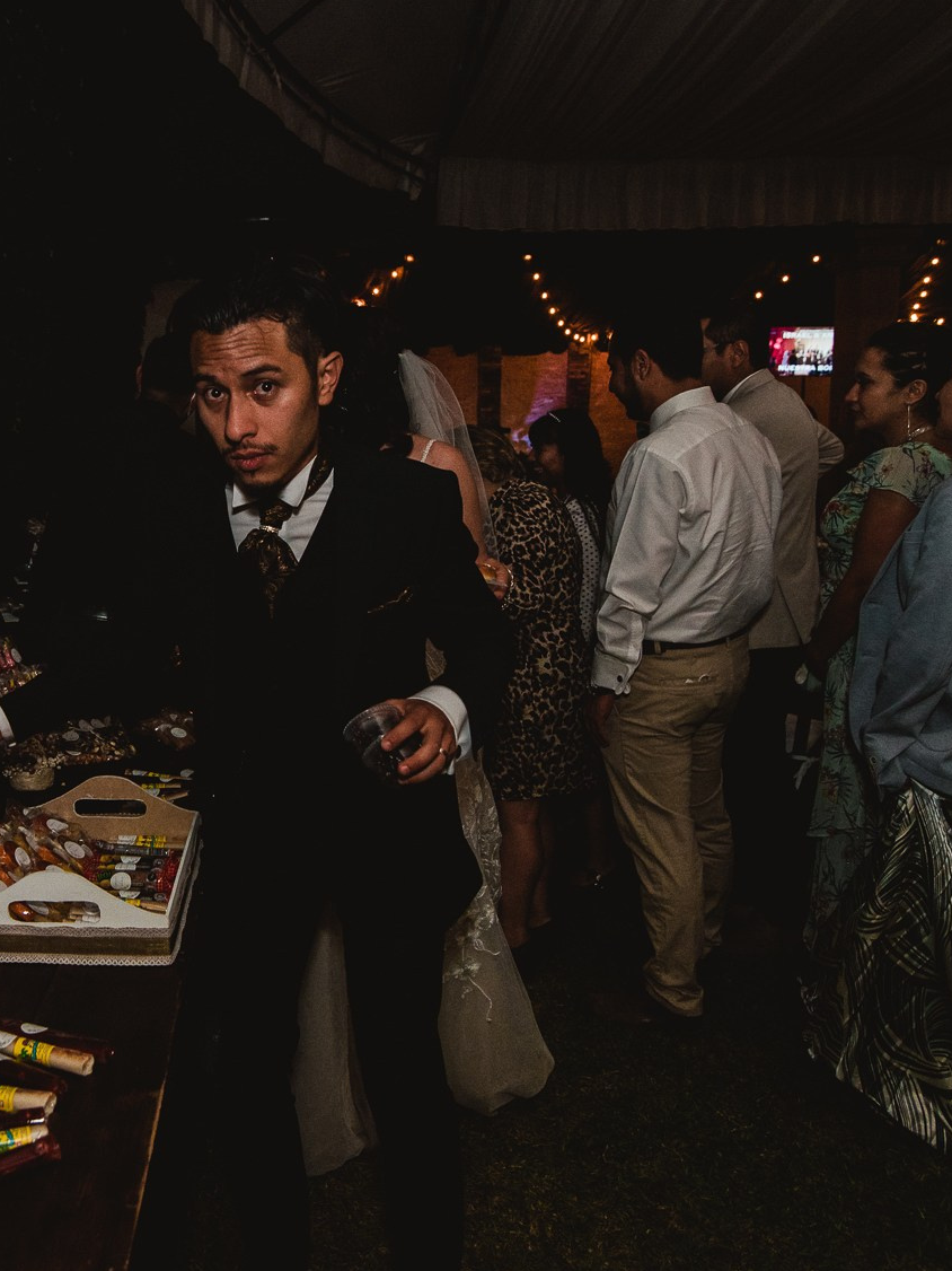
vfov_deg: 63.3
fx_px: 1027
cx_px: 205
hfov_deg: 47.3
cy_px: 564
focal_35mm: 28
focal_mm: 16
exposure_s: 1/125
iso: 1250
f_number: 3.2
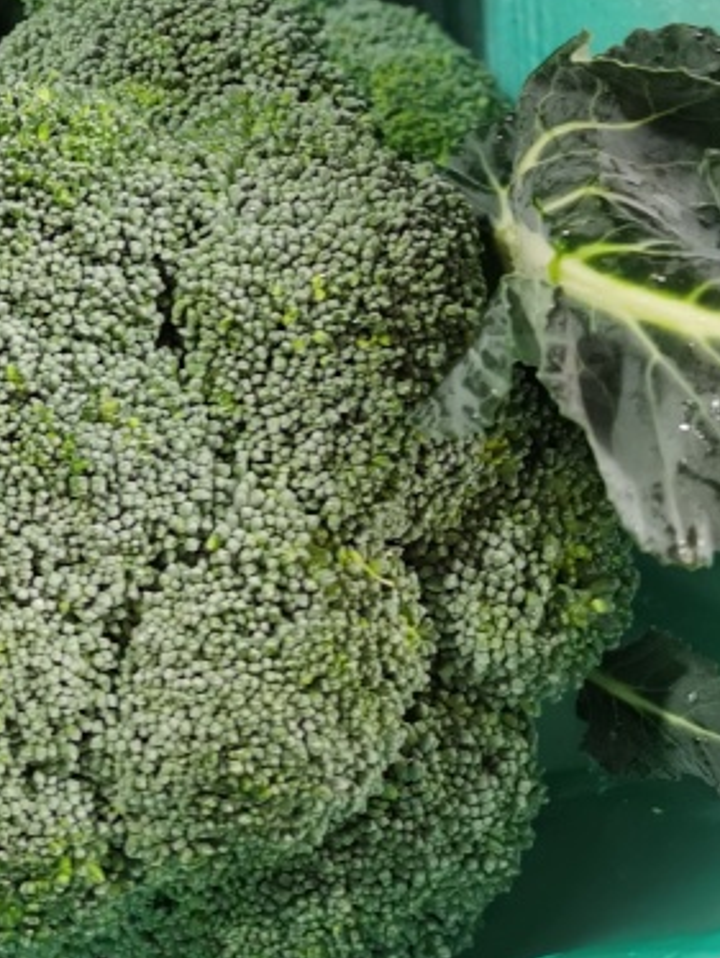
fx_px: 2133
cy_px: -45
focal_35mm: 77
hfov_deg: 18.6
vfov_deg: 24.0
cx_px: -28
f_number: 1.8
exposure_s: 1/50
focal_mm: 5.58
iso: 200
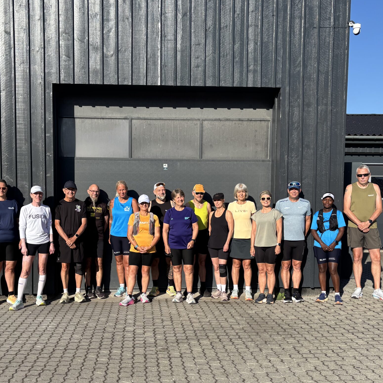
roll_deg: -0.4
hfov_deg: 43.7
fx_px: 476
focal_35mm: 38
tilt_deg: -3.8
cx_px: 158
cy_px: 231
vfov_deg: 43.6
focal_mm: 5.96
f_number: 1.6
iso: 50
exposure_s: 1/2857
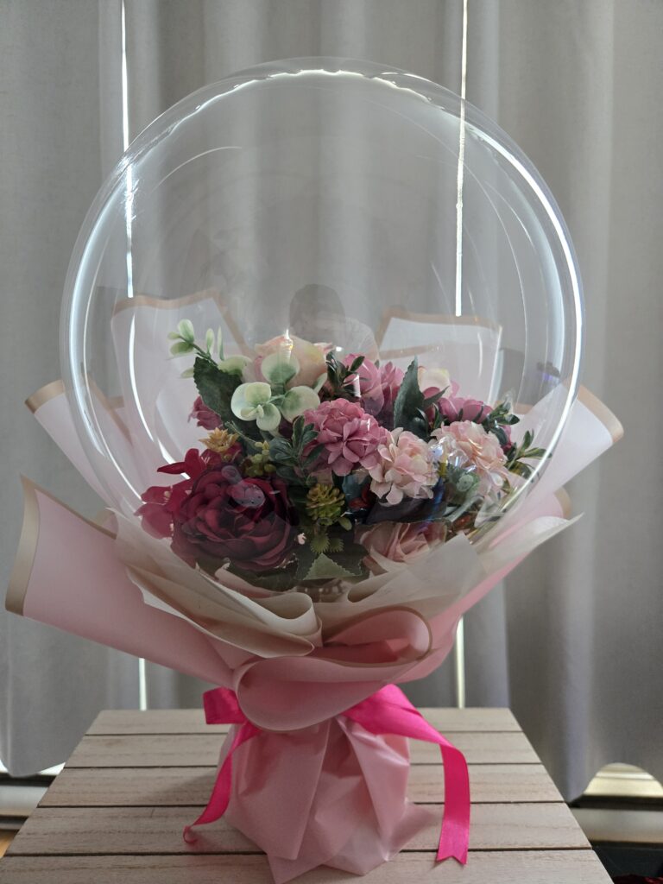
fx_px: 587
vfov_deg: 73.9
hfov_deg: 58.9
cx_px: 332
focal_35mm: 23
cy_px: 442
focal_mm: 5.4
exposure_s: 1/120
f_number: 1.8
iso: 640
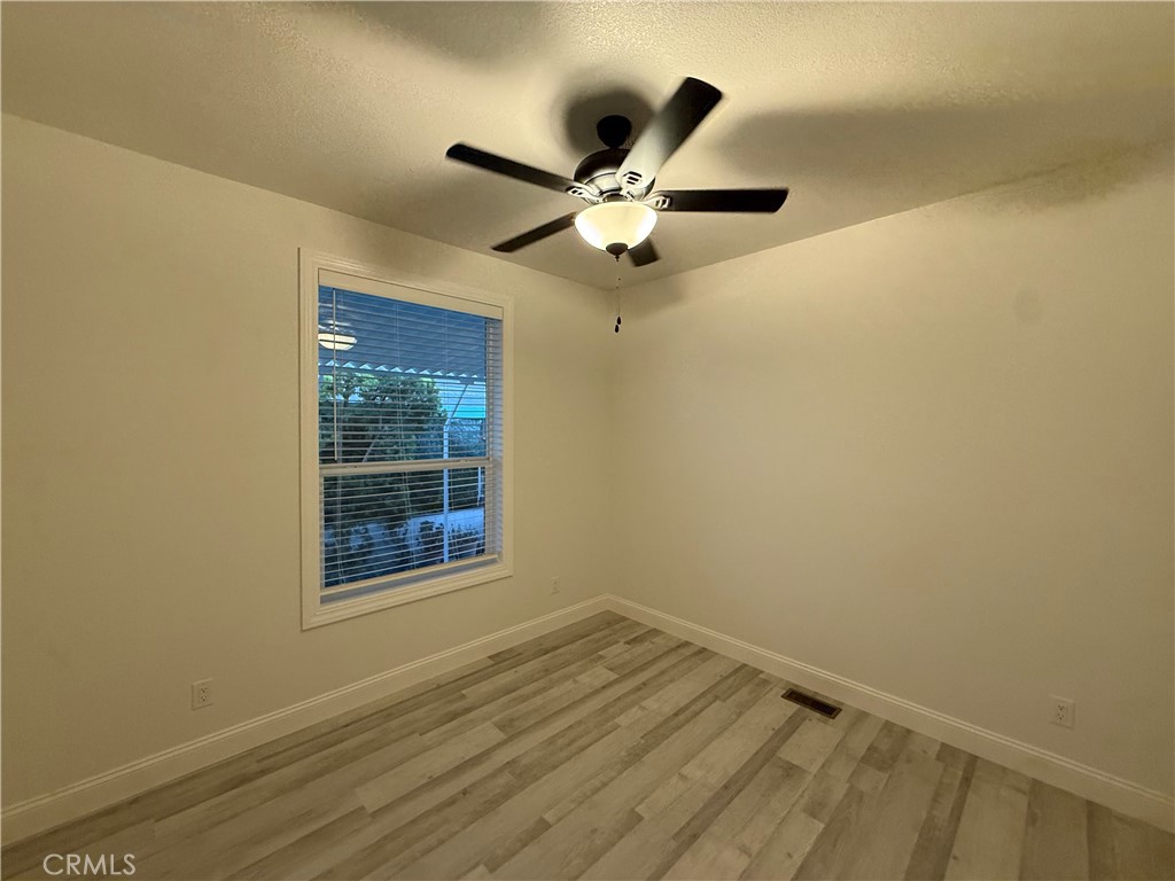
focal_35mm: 14
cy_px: 440
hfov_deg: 102.1
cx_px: 588
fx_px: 475
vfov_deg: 85.7
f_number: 2.2
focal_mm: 2.22
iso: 320
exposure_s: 1/60
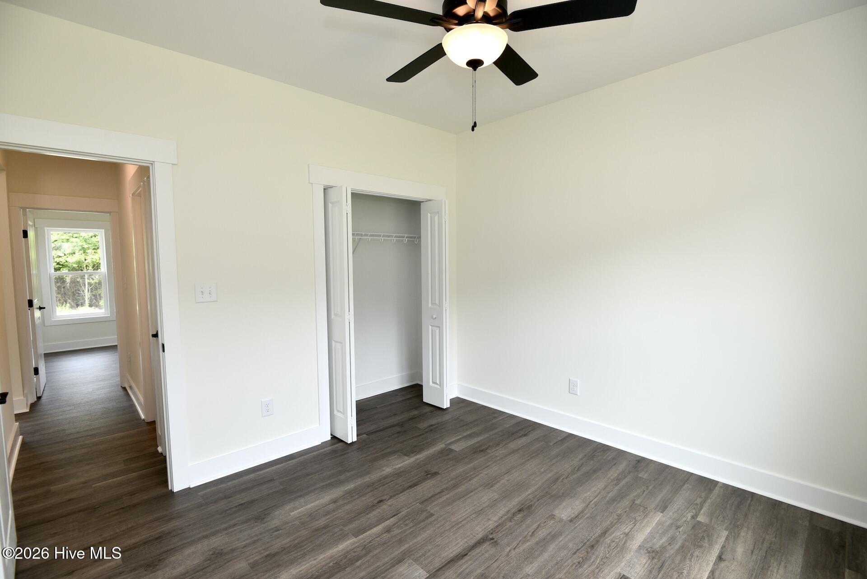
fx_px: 385
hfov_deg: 96.7
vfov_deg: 73.8
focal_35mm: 16
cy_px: 290
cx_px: 434
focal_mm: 16
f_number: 5.6
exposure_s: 1/125
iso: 400
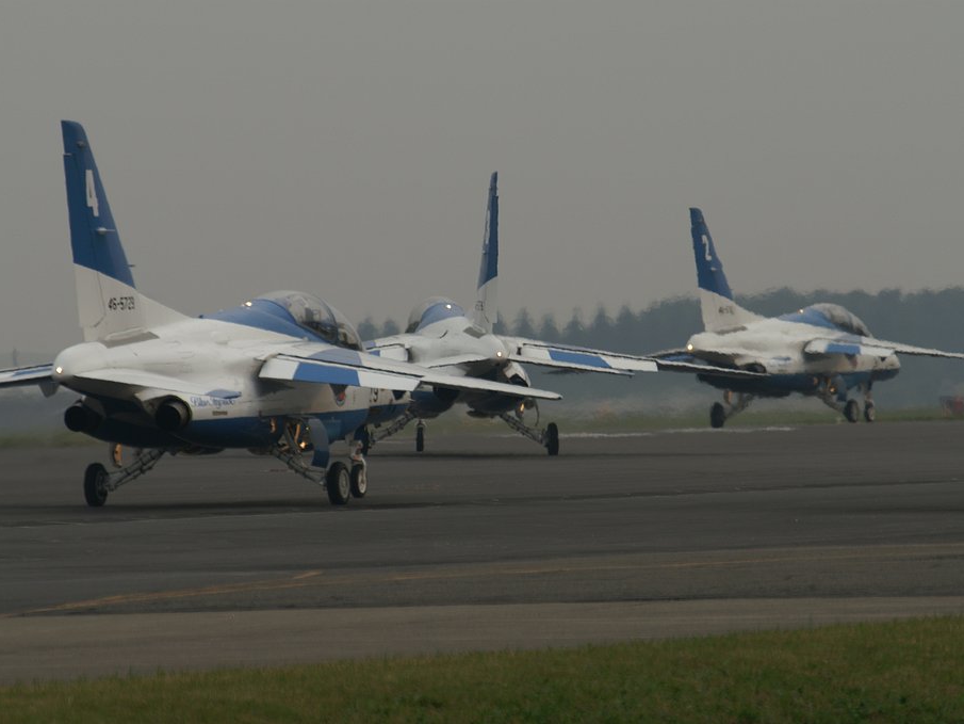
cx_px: 524
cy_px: 362
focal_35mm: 375
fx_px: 10445
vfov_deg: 4.0
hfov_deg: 5.3
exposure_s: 1/125
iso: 100
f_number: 7.1
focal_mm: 230
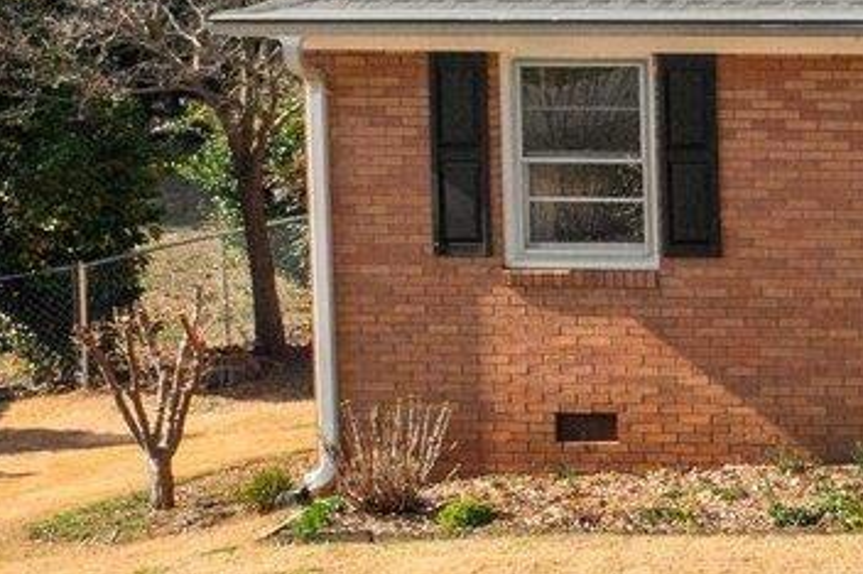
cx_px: 1981
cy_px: 464
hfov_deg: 10.9
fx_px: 3904
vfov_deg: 8.4
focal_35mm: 163
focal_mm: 10.26
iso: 100
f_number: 5.6
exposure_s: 1/200
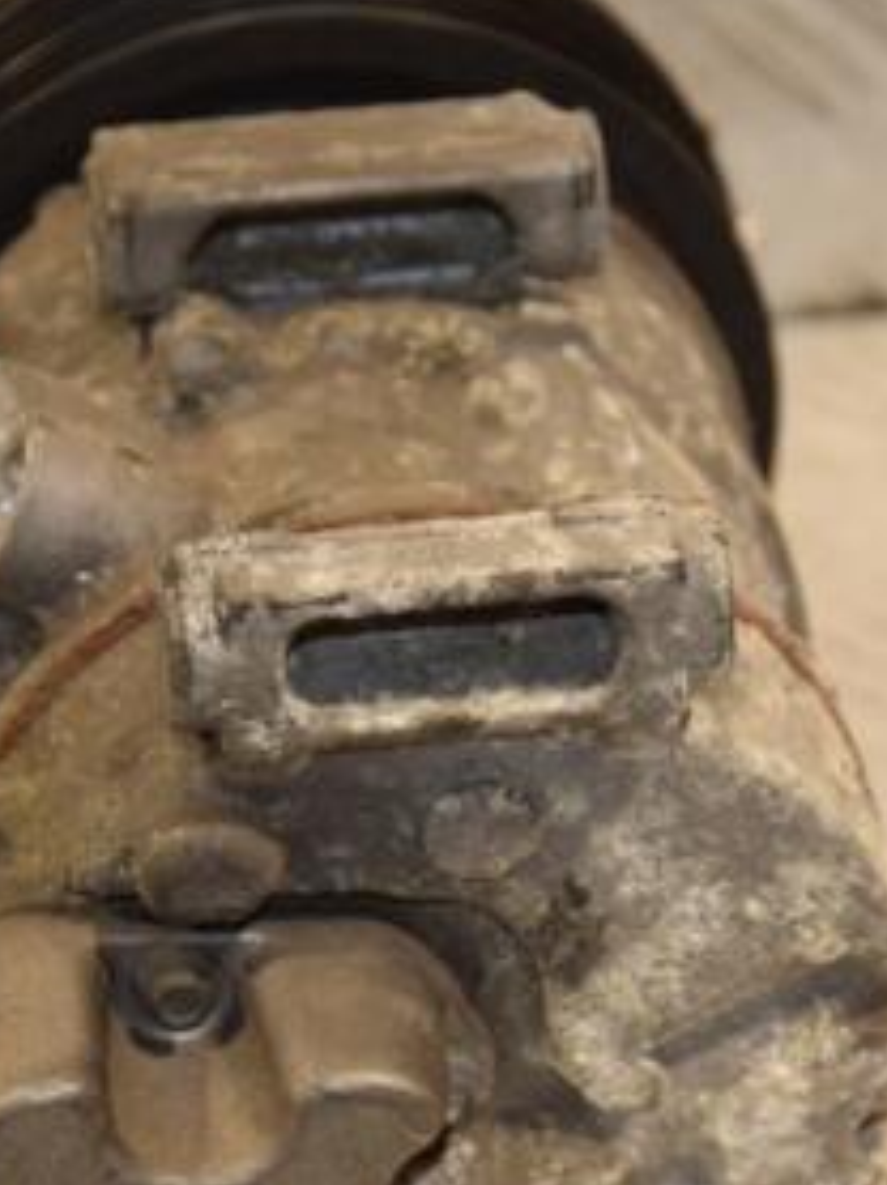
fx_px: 7460
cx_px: 341
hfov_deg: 6.8
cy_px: 823
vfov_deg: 9.1
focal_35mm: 218
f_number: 5.3
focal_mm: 70
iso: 800
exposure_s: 1/200
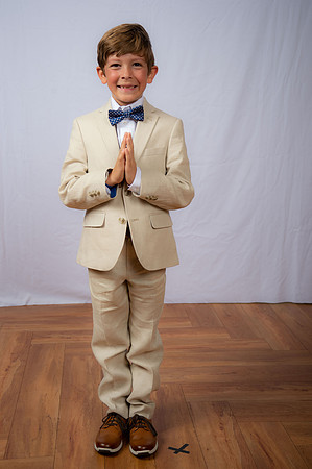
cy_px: 234
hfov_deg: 26.9
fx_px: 651
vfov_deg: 39.6
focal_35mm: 50
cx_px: 156
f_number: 6.3
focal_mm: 50
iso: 250
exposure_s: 1/160
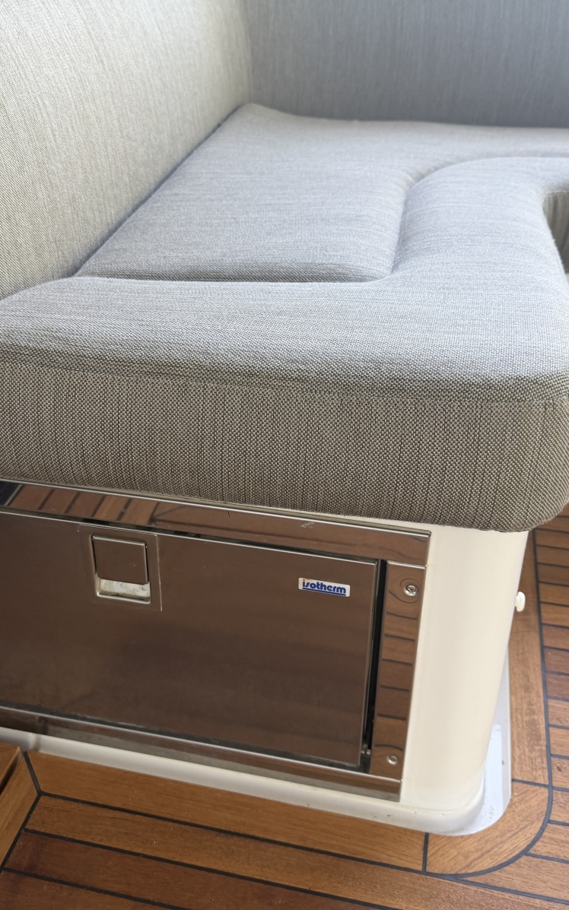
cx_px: 270
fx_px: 844
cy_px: 455
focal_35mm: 34
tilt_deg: -31.7
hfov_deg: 37.3
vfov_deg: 56.7
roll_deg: +1.5
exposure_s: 1/121
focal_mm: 6.76
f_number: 1.78
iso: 125
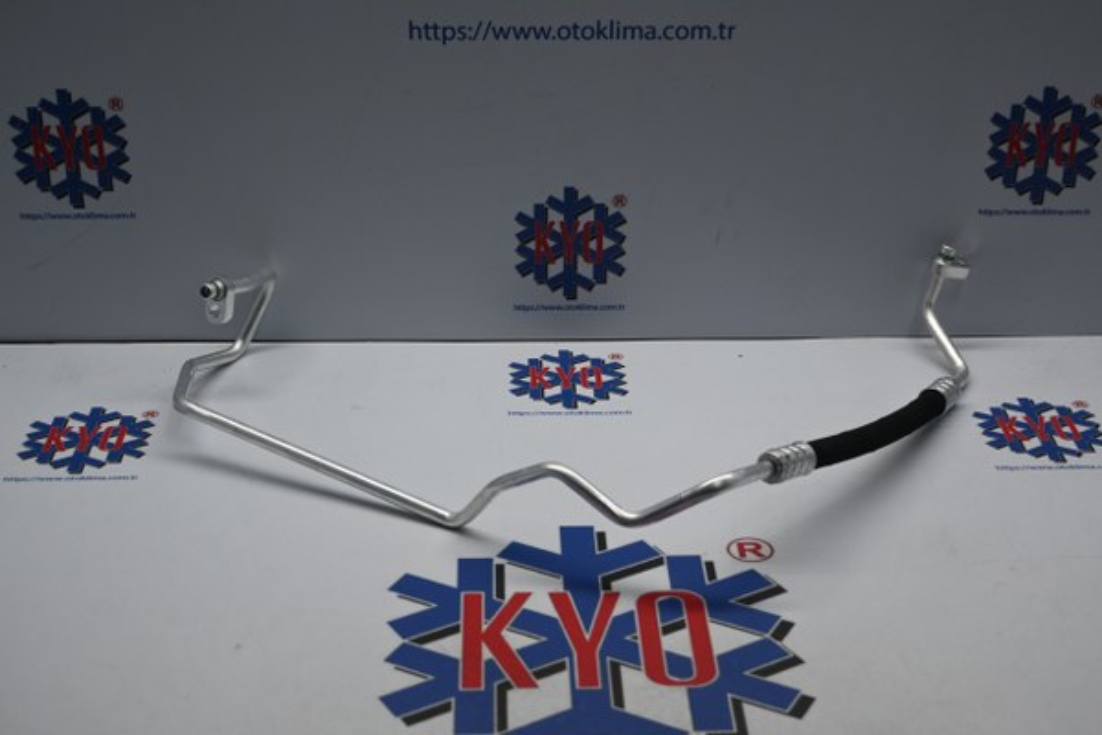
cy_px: 368
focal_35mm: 58
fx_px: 1791
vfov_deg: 23.2
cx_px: 551
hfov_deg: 34.2
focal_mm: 39
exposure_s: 1/60
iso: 200
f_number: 5.6
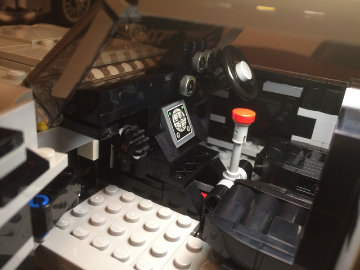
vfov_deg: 48.2
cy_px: 135
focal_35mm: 29
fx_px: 302
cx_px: 180
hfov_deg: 61.7
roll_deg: -5.8
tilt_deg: -24.8
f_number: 2.2
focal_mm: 4.15
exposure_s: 1/30
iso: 100
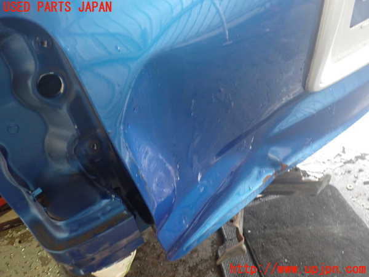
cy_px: 138
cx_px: 184
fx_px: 320
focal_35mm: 30
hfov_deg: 60.0
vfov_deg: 46.8
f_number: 2.3
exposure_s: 1/30
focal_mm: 5.4
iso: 800
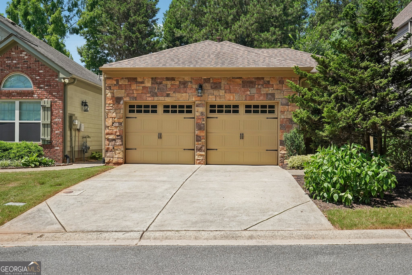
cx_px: 206
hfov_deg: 55.1
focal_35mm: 34
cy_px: 138
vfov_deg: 38.4
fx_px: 395
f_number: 8
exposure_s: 1/1250
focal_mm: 34.5
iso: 800
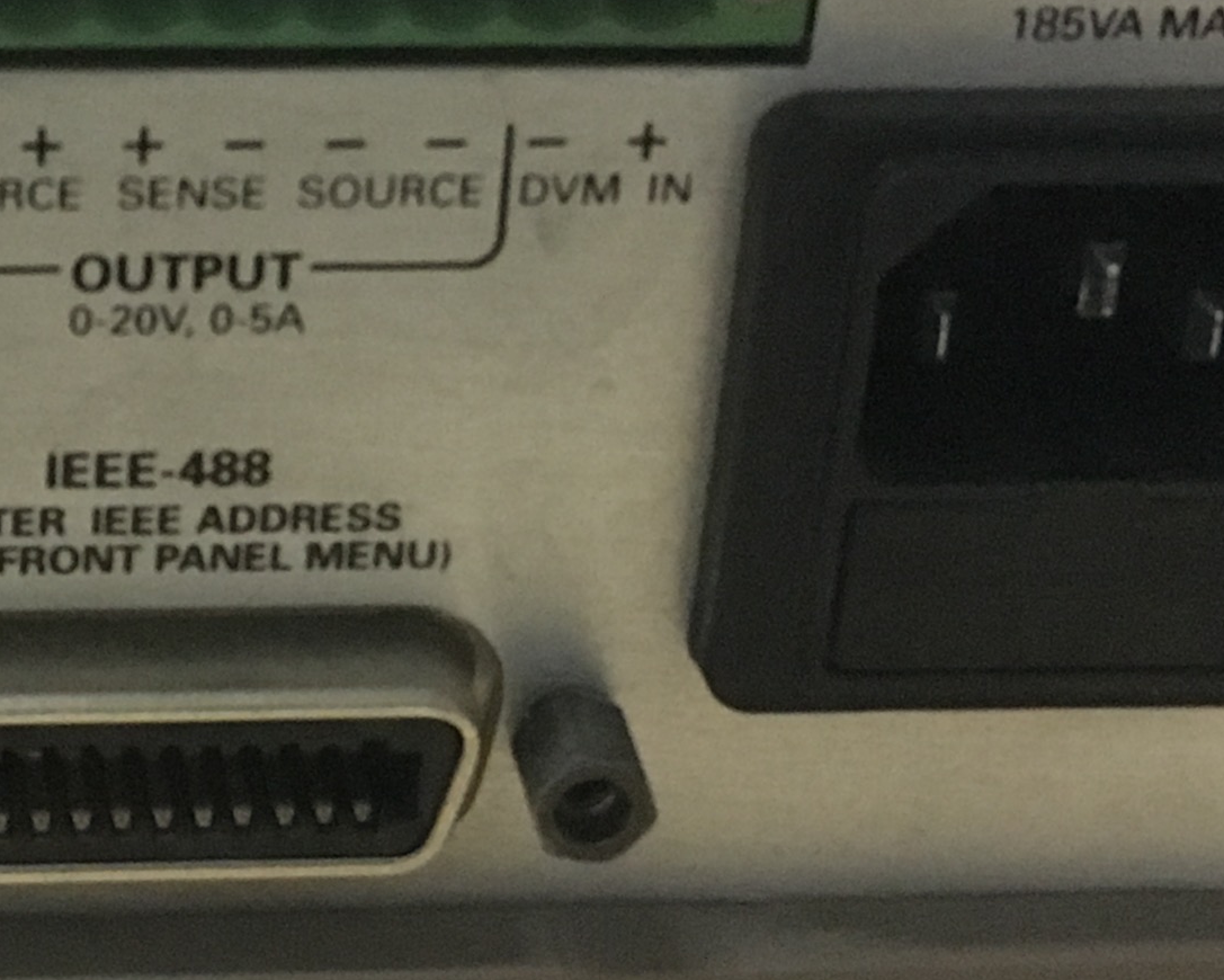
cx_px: 32
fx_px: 3804
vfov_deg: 14.7
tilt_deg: -28.1
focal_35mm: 105
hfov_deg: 17.9
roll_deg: -1.6
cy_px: 408
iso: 320
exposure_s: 1/17
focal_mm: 4.15
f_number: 2.2
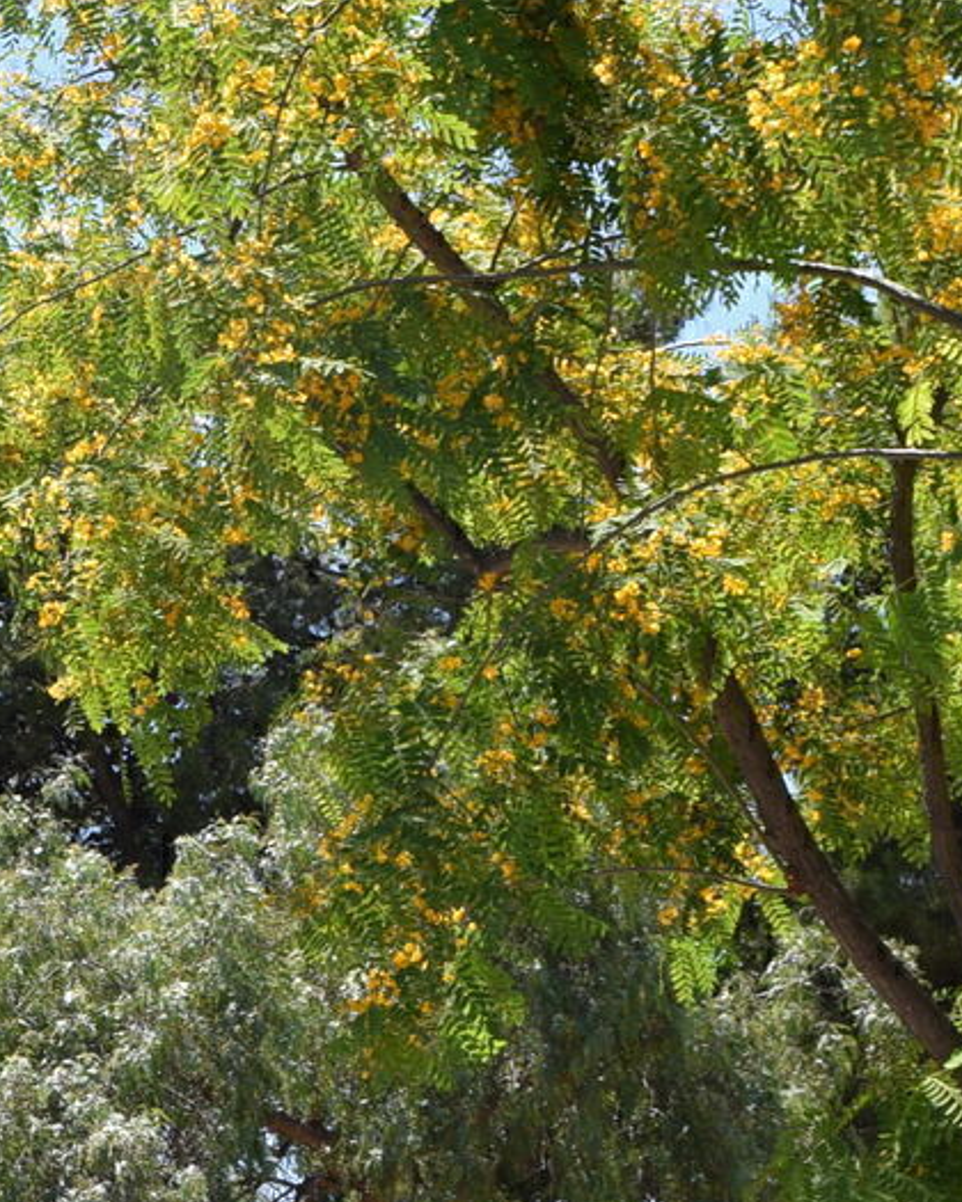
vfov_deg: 18.1
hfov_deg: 14.5
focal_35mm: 103
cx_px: -186
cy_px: 1240
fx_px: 3666
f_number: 9
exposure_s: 1/200
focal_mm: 20
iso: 100
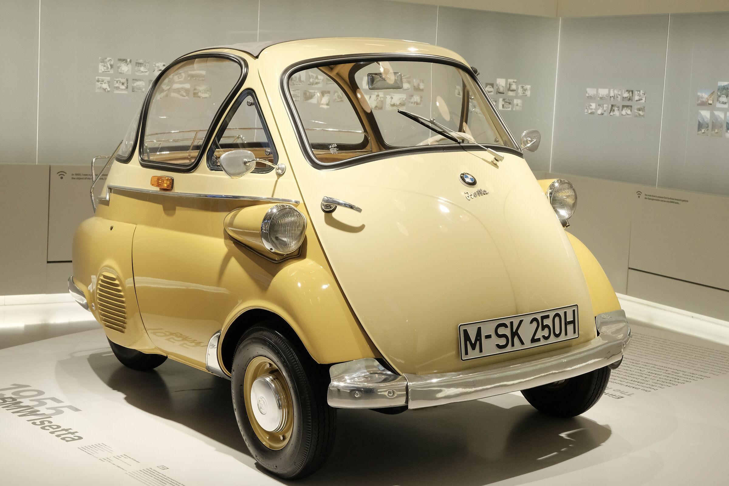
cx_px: 364
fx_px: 1235
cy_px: 243
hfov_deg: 32.9
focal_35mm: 61
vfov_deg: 22.3
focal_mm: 40.7
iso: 1600
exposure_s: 1/125
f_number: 9
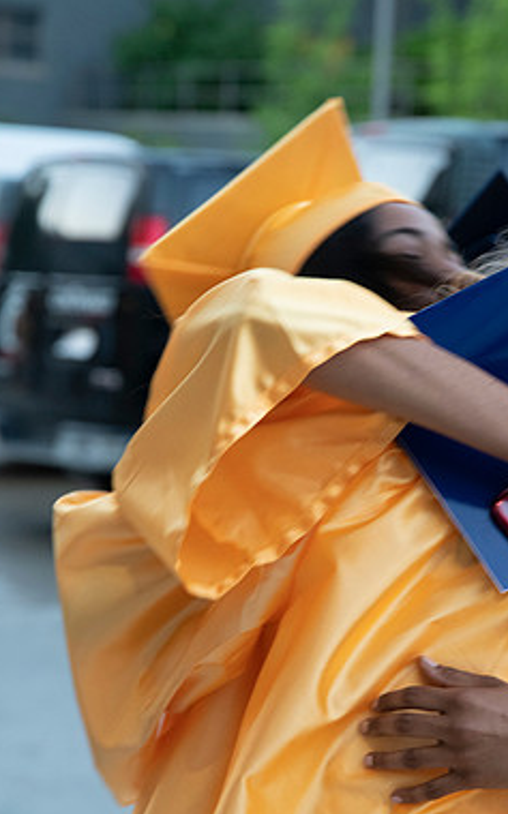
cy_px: 408
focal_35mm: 109
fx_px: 2418
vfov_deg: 19.1
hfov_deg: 12.0
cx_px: 349
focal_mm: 70
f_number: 4
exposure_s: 1/100
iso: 2000
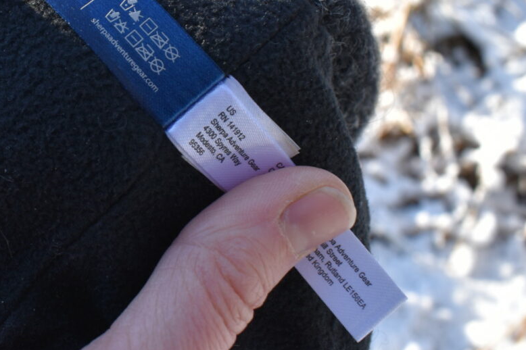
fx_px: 730
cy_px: 92
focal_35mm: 50
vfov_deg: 26.7
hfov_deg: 38.5
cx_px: 127
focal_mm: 18
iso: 100
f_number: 8
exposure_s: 1/80
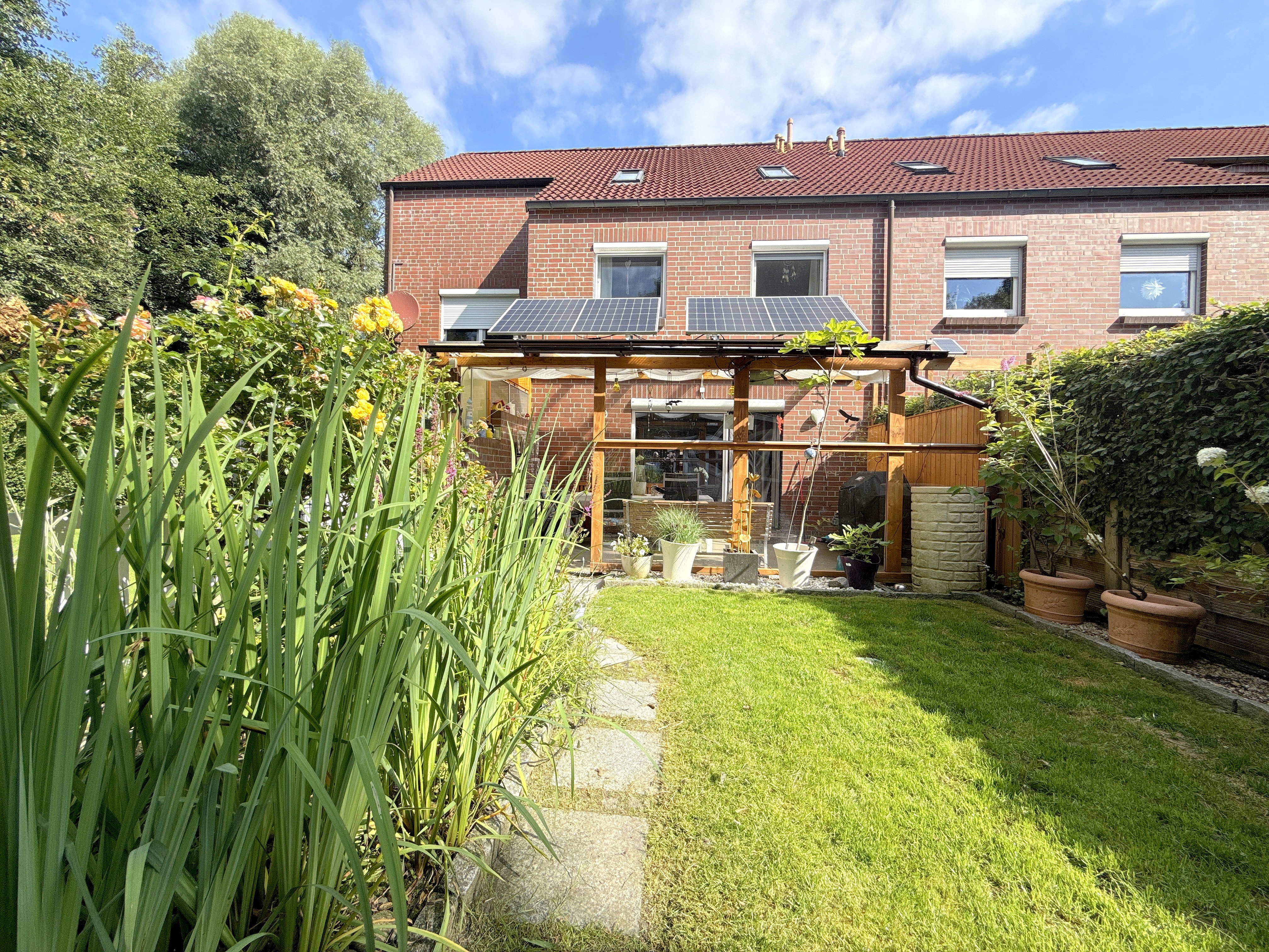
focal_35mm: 14
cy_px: 476
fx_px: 513
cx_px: 634
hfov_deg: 102.1
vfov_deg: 85.7
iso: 50
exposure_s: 1/820
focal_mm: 2.22
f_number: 2.2
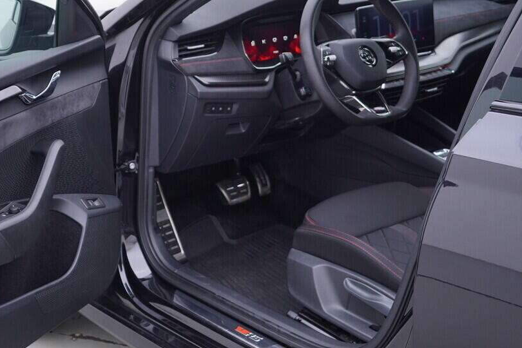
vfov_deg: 21.1
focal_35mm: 64
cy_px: 102
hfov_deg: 31.0
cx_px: 149
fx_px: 928
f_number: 3.2
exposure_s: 1/50
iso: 125
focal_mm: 24
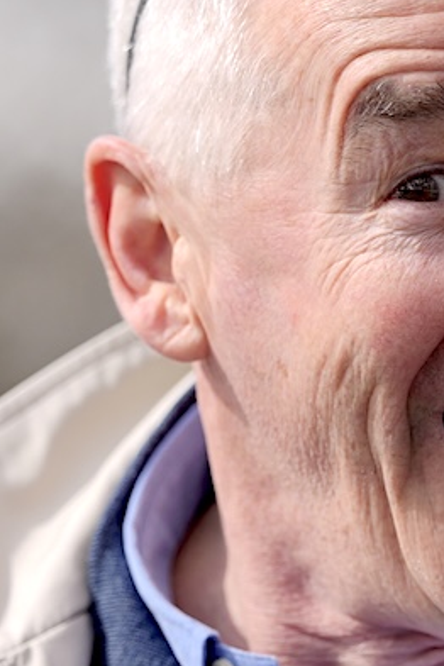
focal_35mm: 407
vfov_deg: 5.1
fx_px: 7529
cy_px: 343
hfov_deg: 3.4
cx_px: 463
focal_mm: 128
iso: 125
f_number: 2
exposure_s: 1/4000
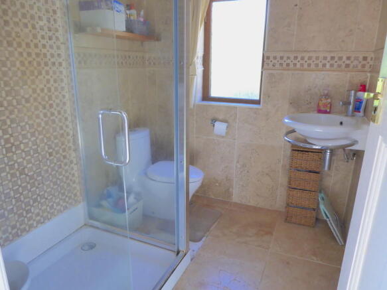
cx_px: 194
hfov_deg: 69.4
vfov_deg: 54.9
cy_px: 145
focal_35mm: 25
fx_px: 279
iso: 320
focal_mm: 4.3
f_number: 3.3
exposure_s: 1/60
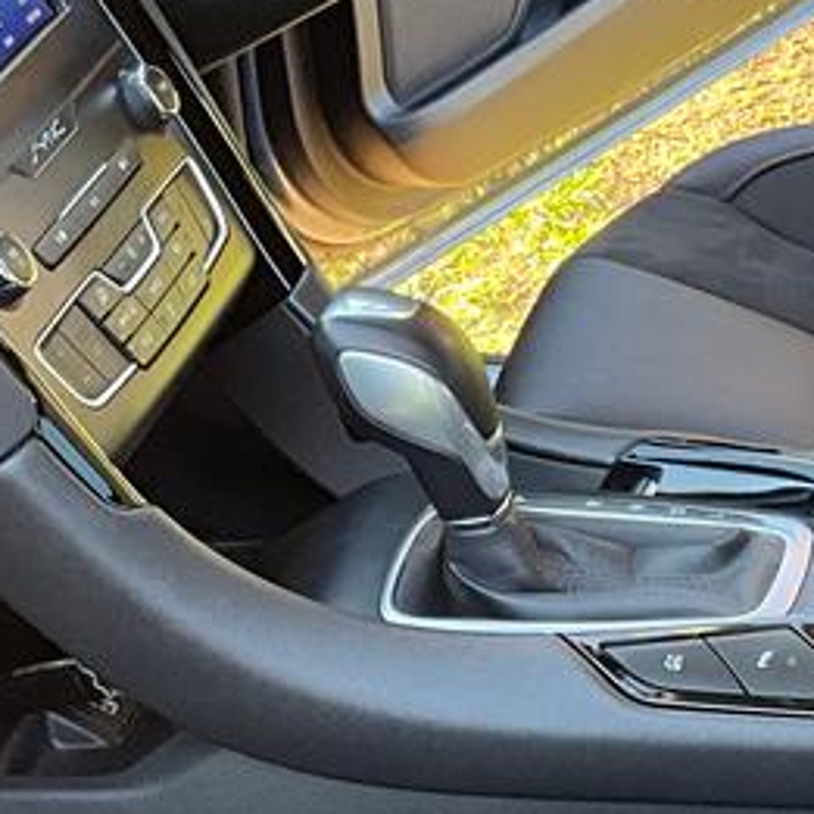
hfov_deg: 14.8
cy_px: 933
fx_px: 3139
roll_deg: +0.5
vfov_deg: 14.4
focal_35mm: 118
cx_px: 362
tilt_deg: -35.0
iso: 80
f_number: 1.8
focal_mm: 3
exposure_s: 1/60
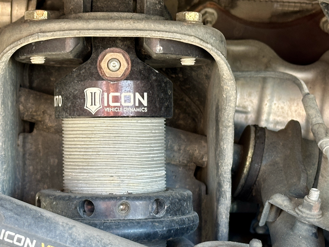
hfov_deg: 21.0
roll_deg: +0.2
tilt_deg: -9.2
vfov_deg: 15.9
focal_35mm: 93
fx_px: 884
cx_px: 122
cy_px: 168
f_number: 1.78
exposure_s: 1/60
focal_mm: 6.86
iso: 125
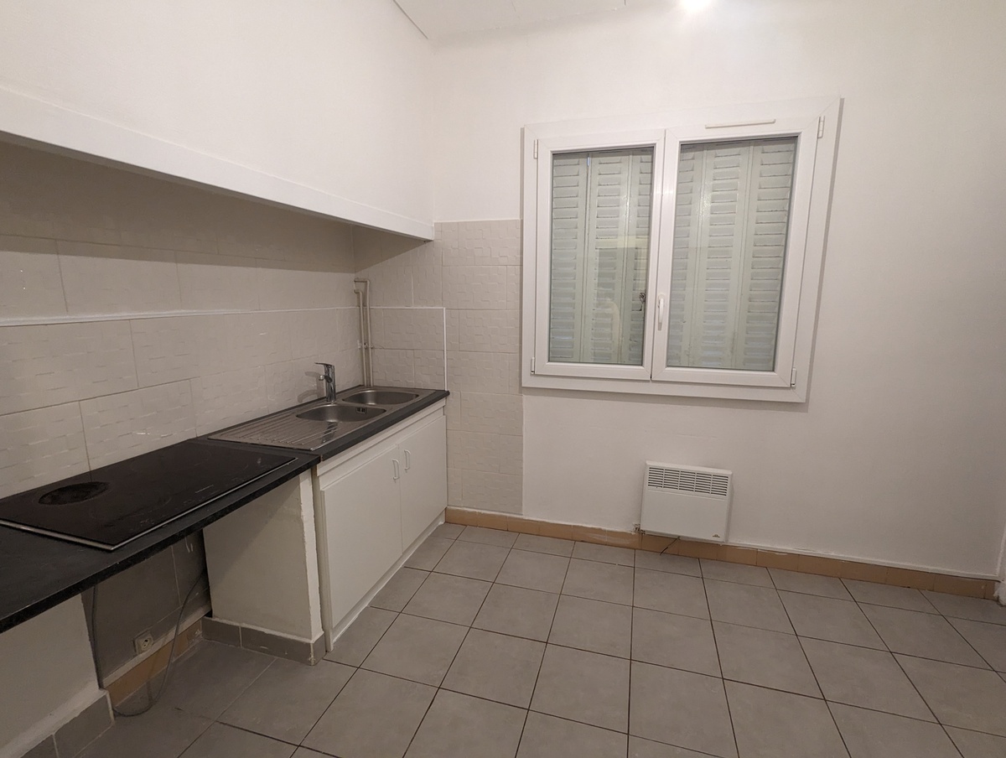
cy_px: 379
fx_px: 466
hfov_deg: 94.4
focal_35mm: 16
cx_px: 503
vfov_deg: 78.3
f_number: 2.2
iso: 894
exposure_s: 1/100
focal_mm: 2.35
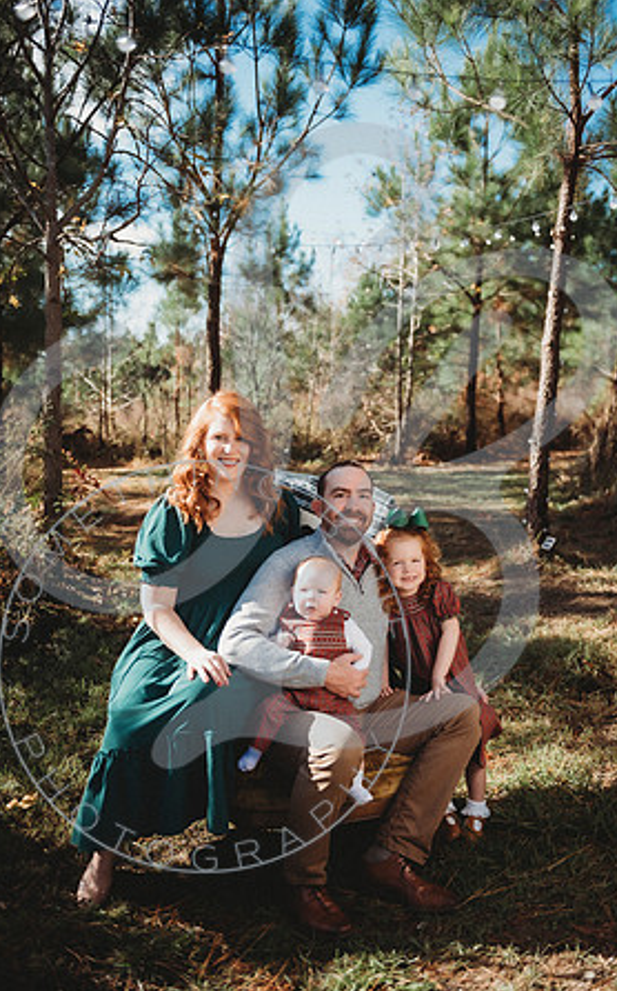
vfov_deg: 55.4
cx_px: 304
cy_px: 498
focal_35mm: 35
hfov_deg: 36.2
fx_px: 943
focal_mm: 34
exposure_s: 1/500
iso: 100
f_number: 2.8
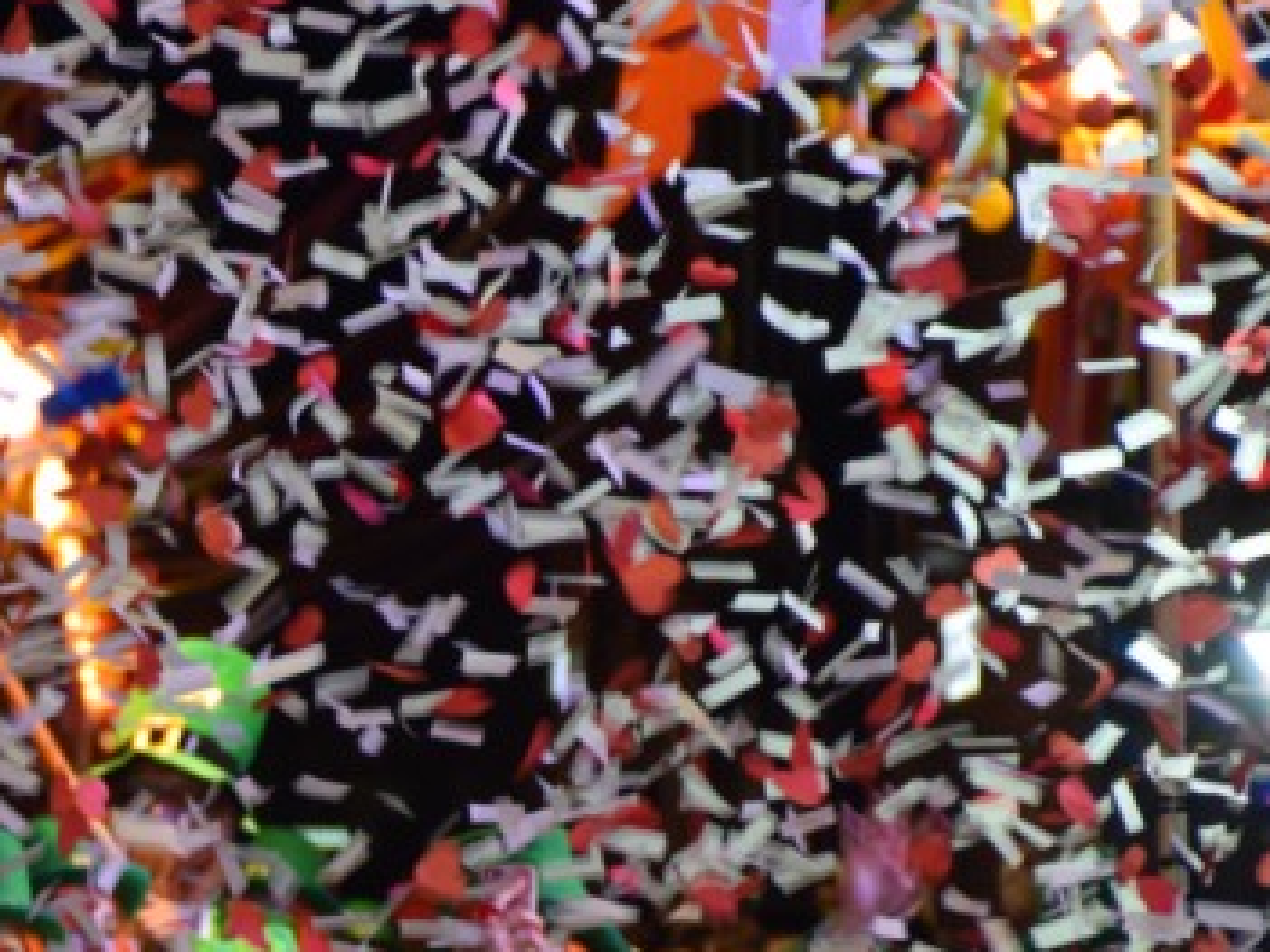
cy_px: 1046
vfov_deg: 3.8
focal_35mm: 395
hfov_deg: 5.0
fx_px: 14487
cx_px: -507
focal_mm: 80
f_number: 5.3
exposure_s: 1/60
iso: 800
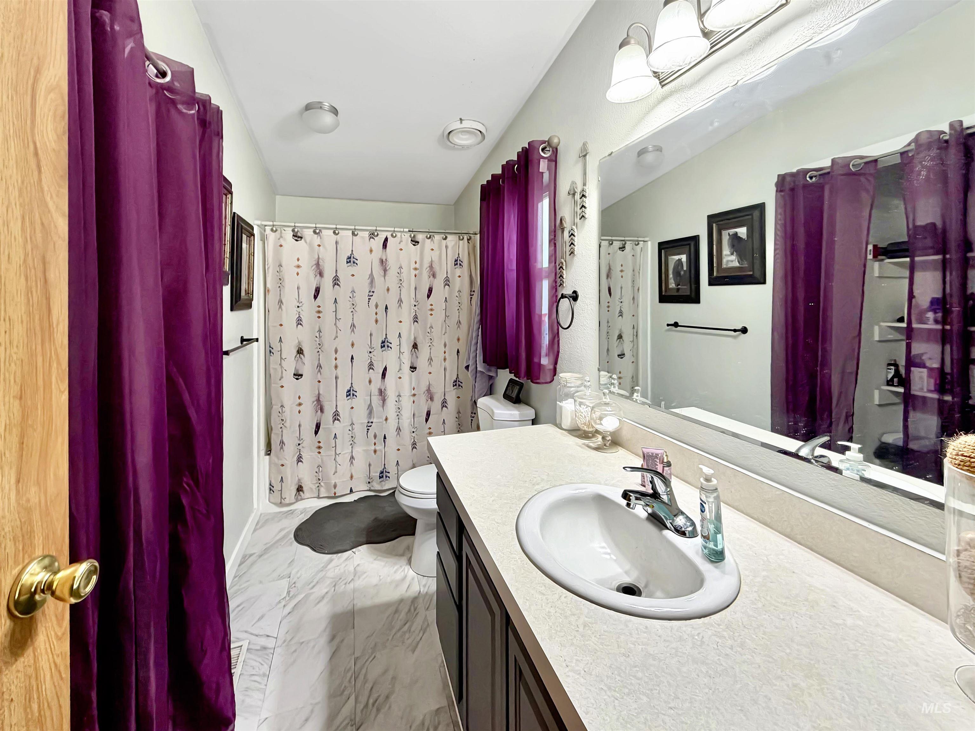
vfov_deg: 85.7
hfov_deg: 102.1
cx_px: 488
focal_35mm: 14
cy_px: 366
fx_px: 394
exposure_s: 1/60
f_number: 2.2
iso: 200
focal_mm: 2.22
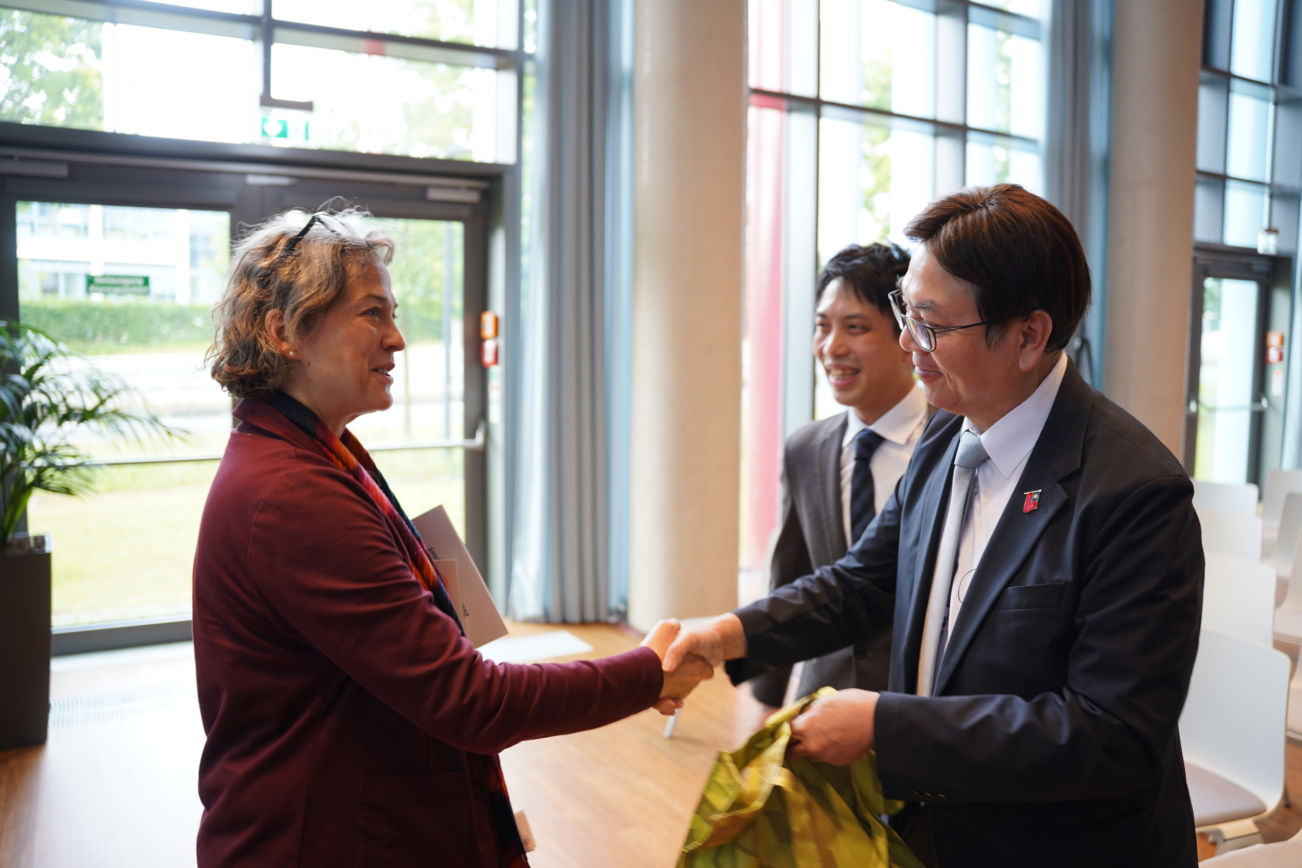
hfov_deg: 65.5
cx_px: 651
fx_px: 1013
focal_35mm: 28
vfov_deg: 46.4
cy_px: 434
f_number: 2.8
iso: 160
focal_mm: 28
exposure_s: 1/30
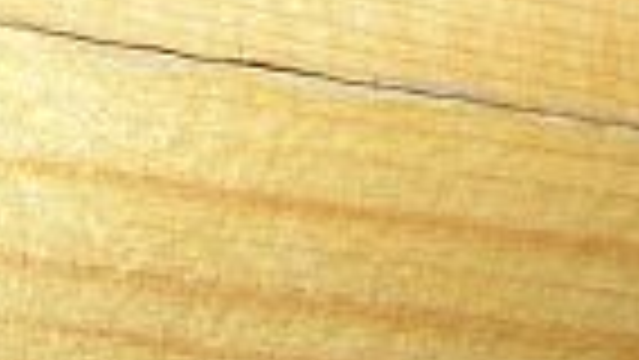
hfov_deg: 13.2
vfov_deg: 7.6
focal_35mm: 153
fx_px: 2593
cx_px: -346
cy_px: -382
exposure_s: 1/60.1
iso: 50
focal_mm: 6.6
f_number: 5.9
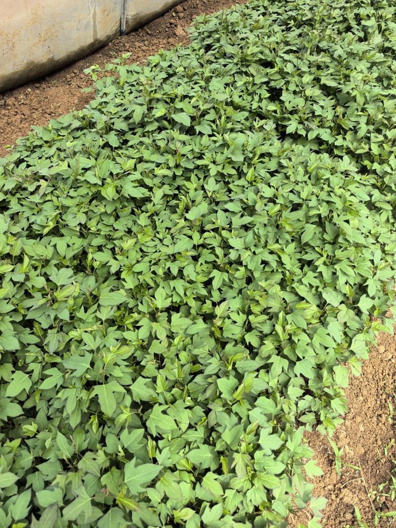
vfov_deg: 65.3
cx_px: 198
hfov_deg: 51.3
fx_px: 412
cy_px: 264
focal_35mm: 27
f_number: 2
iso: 320
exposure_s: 1/3155
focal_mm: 6.98
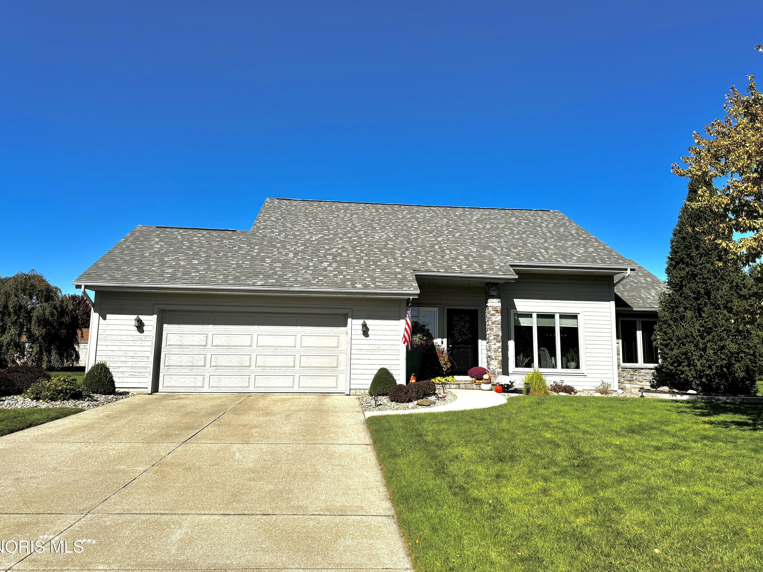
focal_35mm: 25
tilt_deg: +7.8
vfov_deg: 54.9
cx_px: 388
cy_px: 276
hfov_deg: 69.4
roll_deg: -1.1
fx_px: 551
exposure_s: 1/7092
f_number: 1.78
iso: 80
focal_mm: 6.76
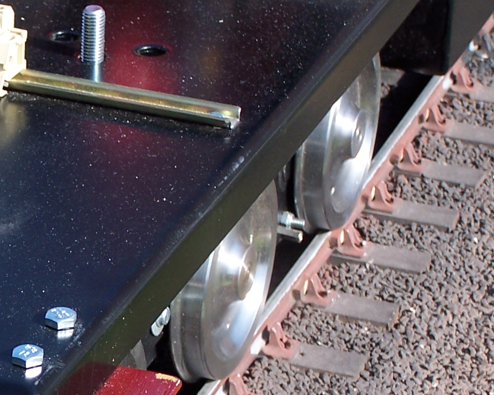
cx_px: -31
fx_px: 2500
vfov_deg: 9.0
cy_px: 337
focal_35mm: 171
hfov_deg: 11.1
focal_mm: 12.4
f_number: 3.2
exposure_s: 1/350
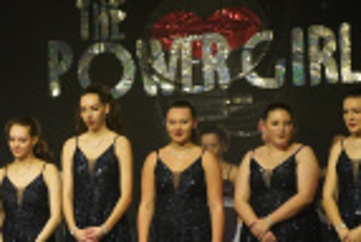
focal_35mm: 232
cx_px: -48
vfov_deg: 5.9
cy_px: 276
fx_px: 2331
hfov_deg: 8.8
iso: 4000
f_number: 5.6
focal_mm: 83
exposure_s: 1/100
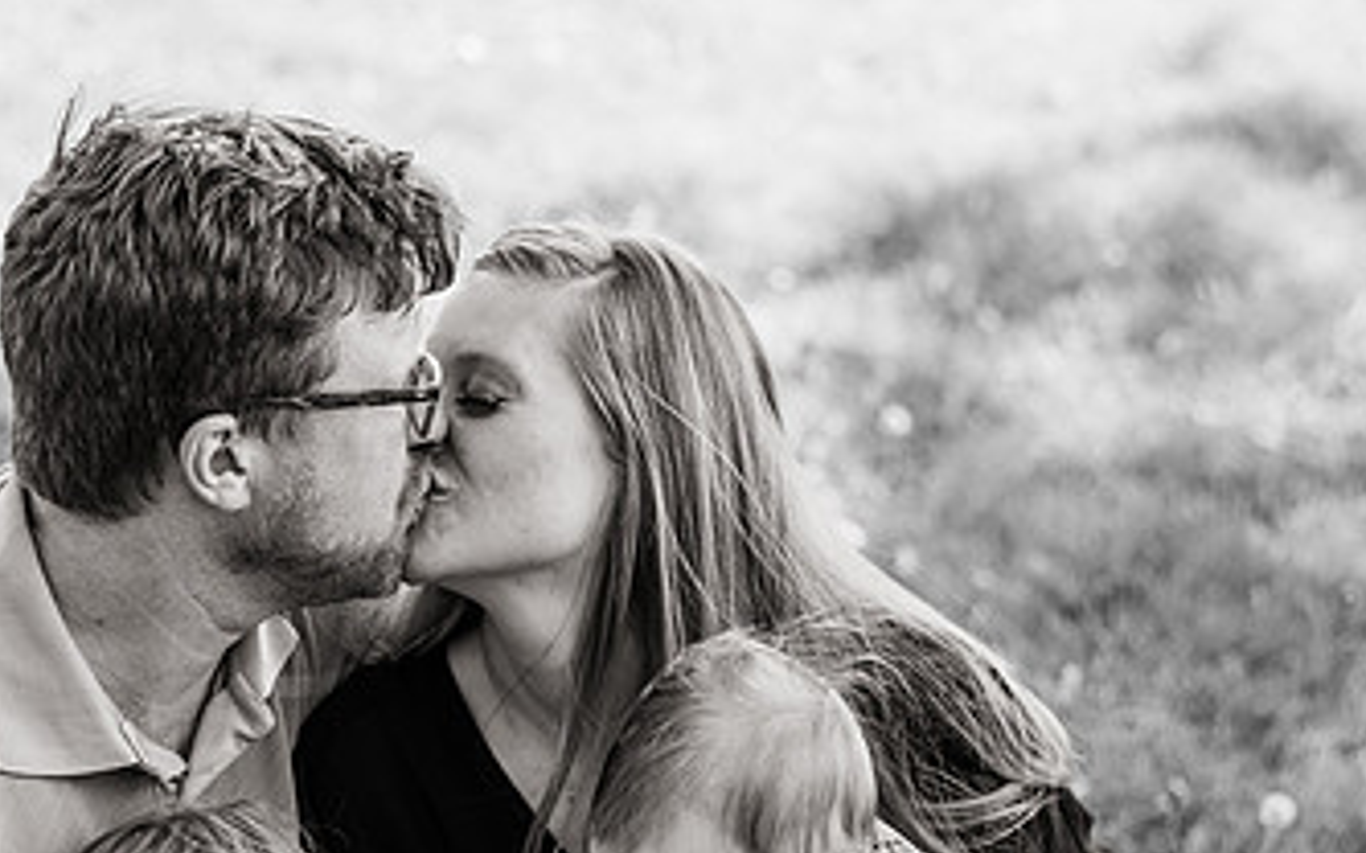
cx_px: 287
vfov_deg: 12.6
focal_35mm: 103
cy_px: 763
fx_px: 3834
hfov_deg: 20.0
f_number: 2.8
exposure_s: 1/500
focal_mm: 58
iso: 160
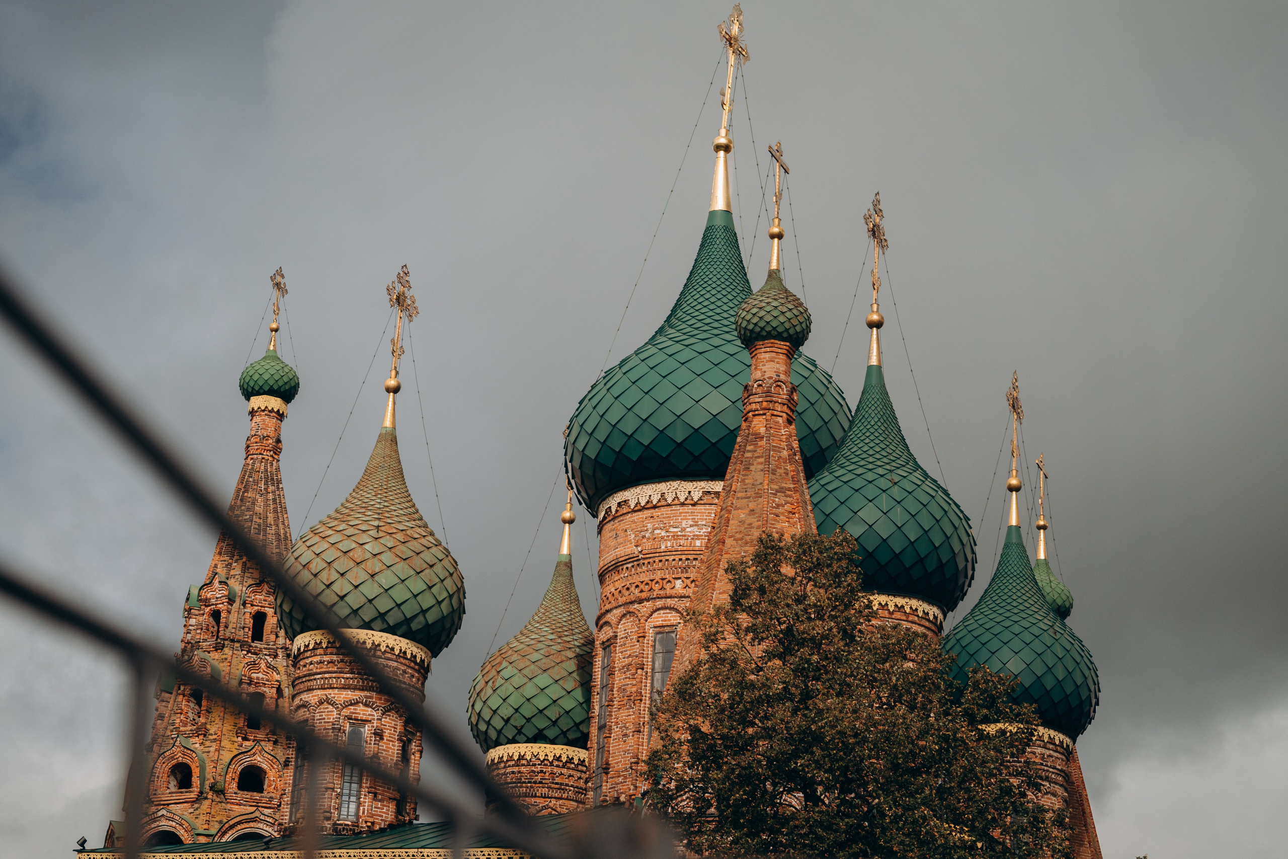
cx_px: 644
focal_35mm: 70
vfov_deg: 19.5
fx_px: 2504
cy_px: 430
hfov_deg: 28.8
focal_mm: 70
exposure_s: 1/1000
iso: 500
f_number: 4
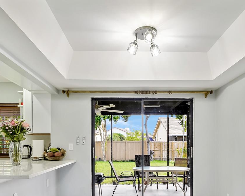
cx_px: 130
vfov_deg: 50.9
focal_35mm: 27
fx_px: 196
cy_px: 148
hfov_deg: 64.0
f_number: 11
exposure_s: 1/4
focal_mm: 15
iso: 200
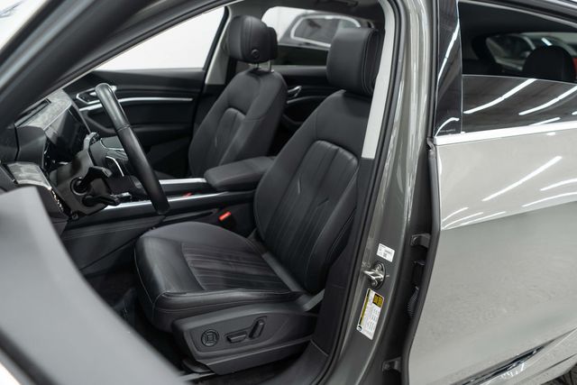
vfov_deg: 46.4
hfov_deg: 65.5
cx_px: 288
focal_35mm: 28
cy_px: 192
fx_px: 449
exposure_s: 1/40
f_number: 3.2
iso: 500
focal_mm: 28
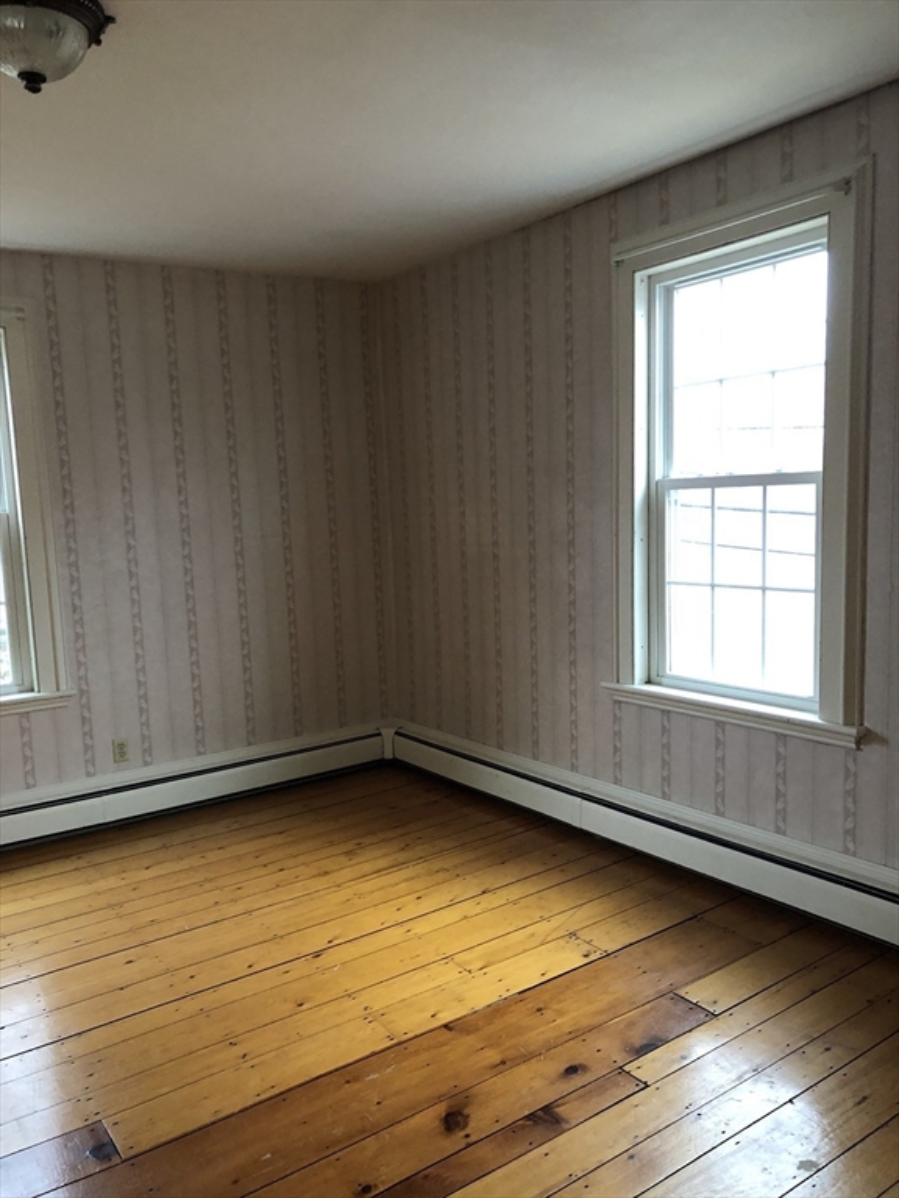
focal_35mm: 28
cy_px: 599
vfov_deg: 63.4
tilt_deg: -5.4
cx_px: 450
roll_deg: +4.1
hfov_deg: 49.7
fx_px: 970
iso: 100
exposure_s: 1/13
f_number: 1.8
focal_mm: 4
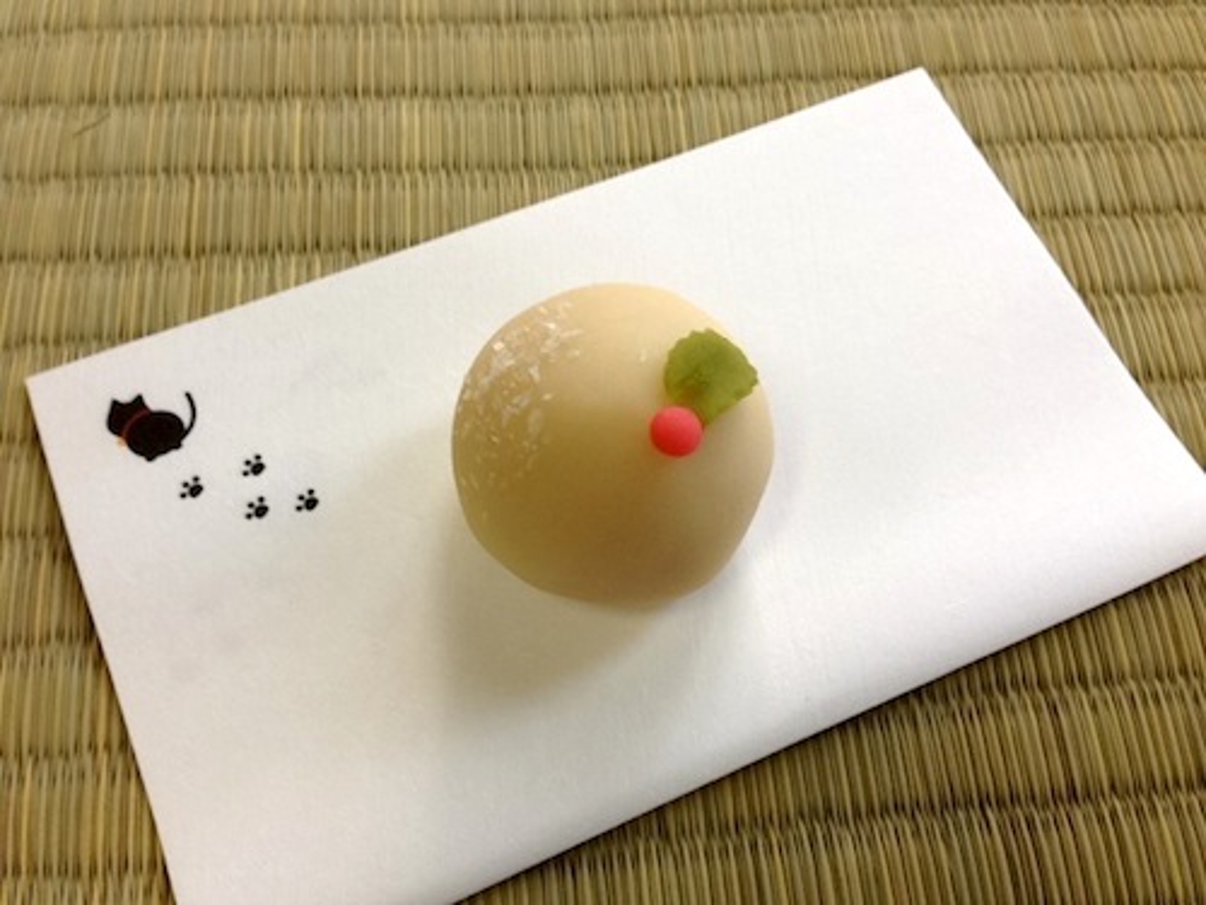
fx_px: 1150
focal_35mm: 33
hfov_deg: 55.4
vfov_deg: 42.9
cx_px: 603
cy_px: 452
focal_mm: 4.13
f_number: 2.4
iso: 250
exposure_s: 1/30
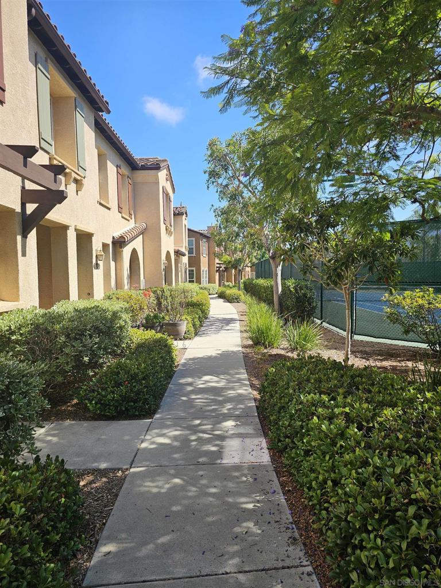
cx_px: 220
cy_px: 294
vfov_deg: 73.9
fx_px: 391
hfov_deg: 58.9
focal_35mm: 23
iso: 10
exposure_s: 1/416
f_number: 1.7
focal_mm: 6.3
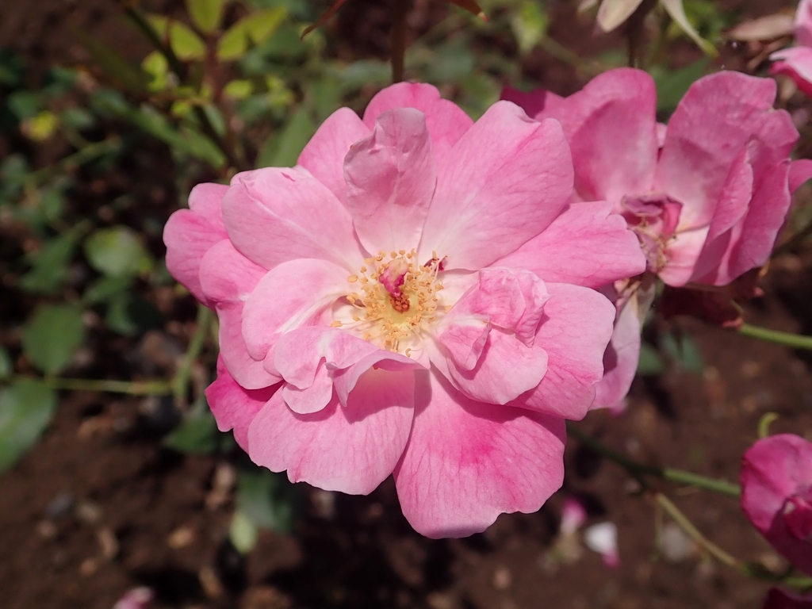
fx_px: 704
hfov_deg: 60.0
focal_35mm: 30
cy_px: 304
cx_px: 406
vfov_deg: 46.8
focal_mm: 5.5
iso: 100
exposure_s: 1/400
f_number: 9
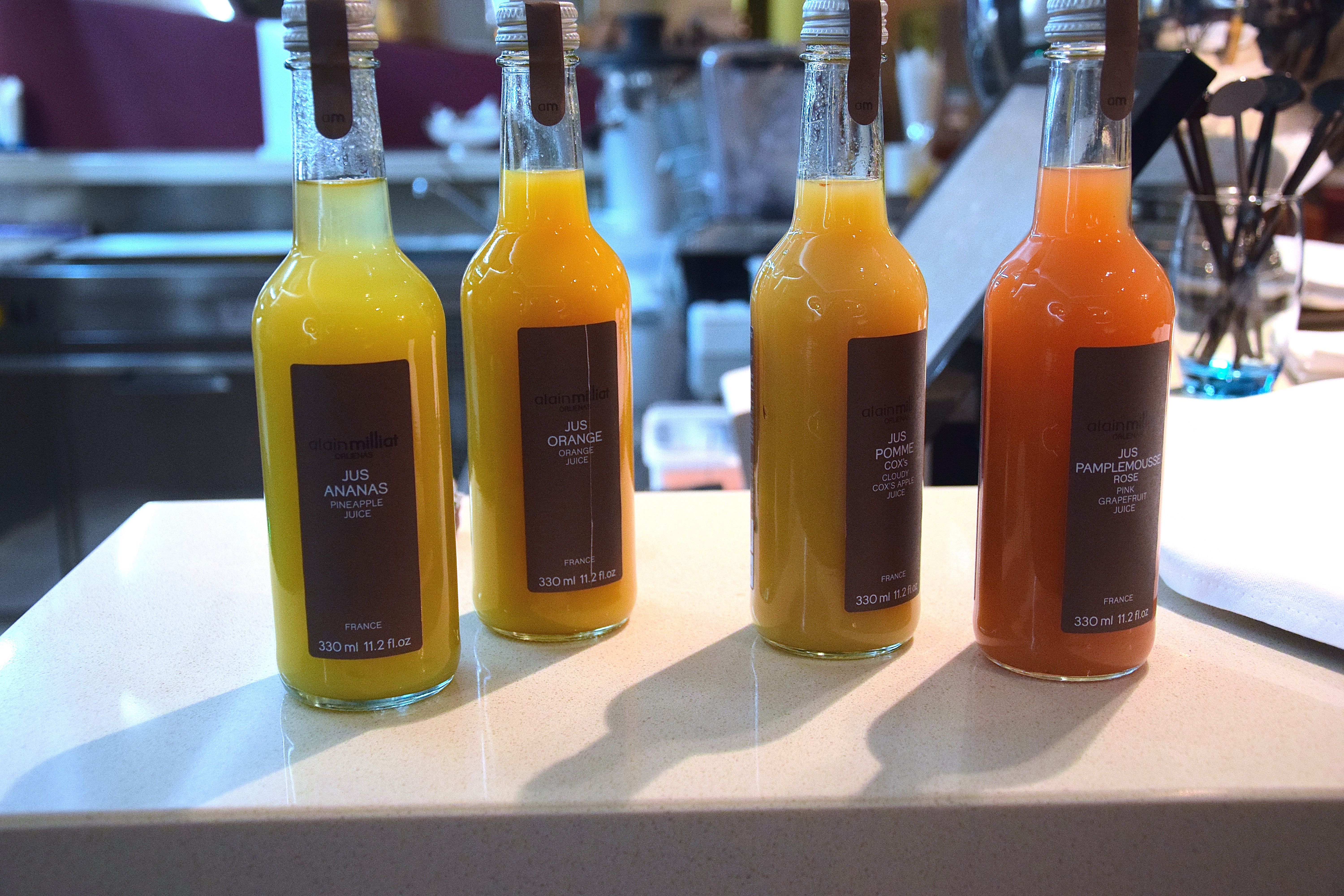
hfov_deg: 43.6
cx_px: 672
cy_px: 448
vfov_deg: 29.9
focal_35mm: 45
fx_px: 1680
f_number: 4.2
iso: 1800
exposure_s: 1/60
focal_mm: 30
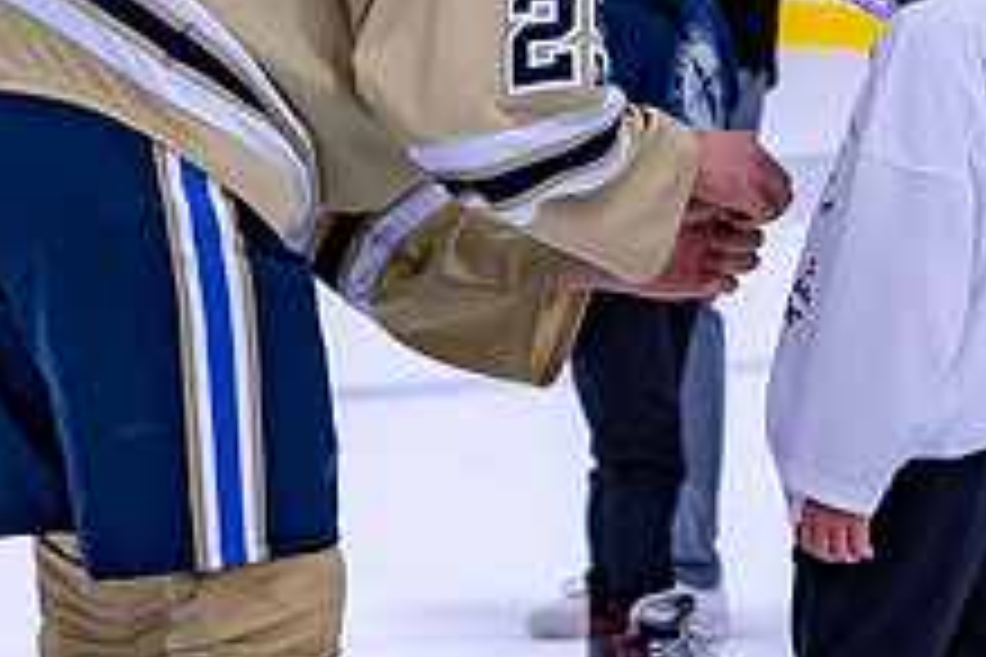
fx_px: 8627
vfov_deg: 4.4
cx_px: 767
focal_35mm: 315
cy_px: 188
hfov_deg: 6.5
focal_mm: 55
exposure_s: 1/250
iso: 125
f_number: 3.5
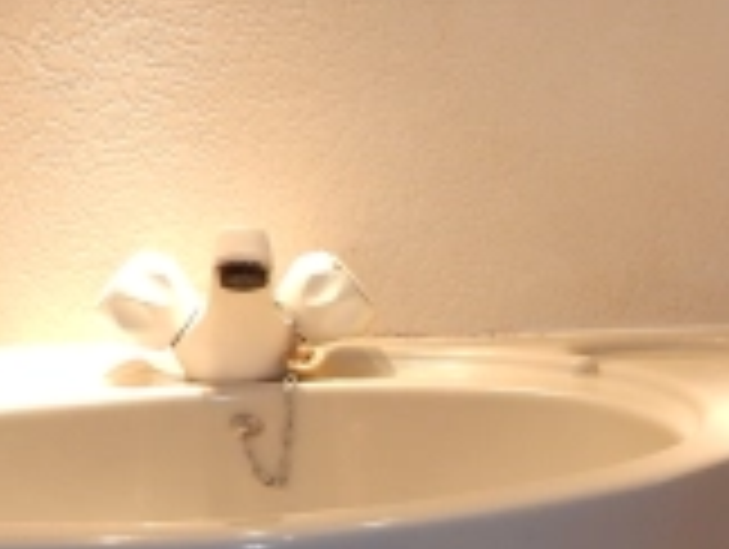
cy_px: 371
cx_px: 765
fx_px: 1645
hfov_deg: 23.7
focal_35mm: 78
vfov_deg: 18.9
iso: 180
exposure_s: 1/30
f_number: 3
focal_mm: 4
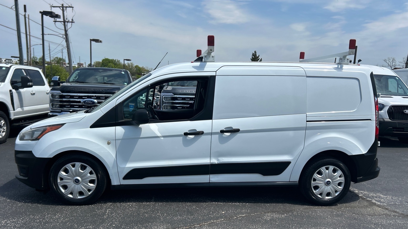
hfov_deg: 66.1
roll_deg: -3.5
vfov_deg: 40.0
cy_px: 139
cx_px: 202
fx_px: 314
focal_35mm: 29
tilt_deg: -9.3
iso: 50
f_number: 1.5
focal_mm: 5.7
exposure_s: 1/5882
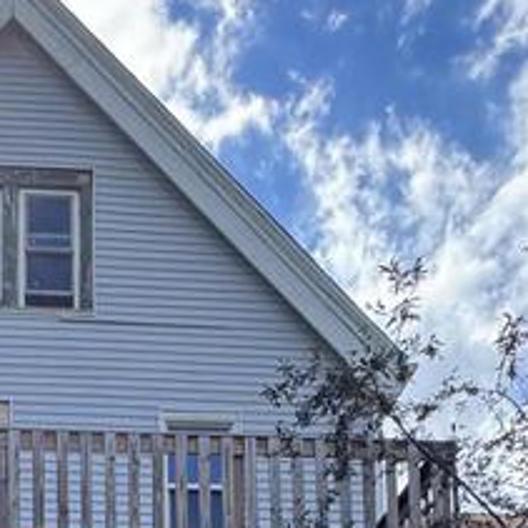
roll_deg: -2.0
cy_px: 876
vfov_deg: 21.7
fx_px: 1035
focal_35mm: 60
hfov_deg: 27.6
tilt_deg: +5.8
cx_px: 55
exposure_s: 1/428
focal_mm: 2.22
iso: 40
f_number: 2.2
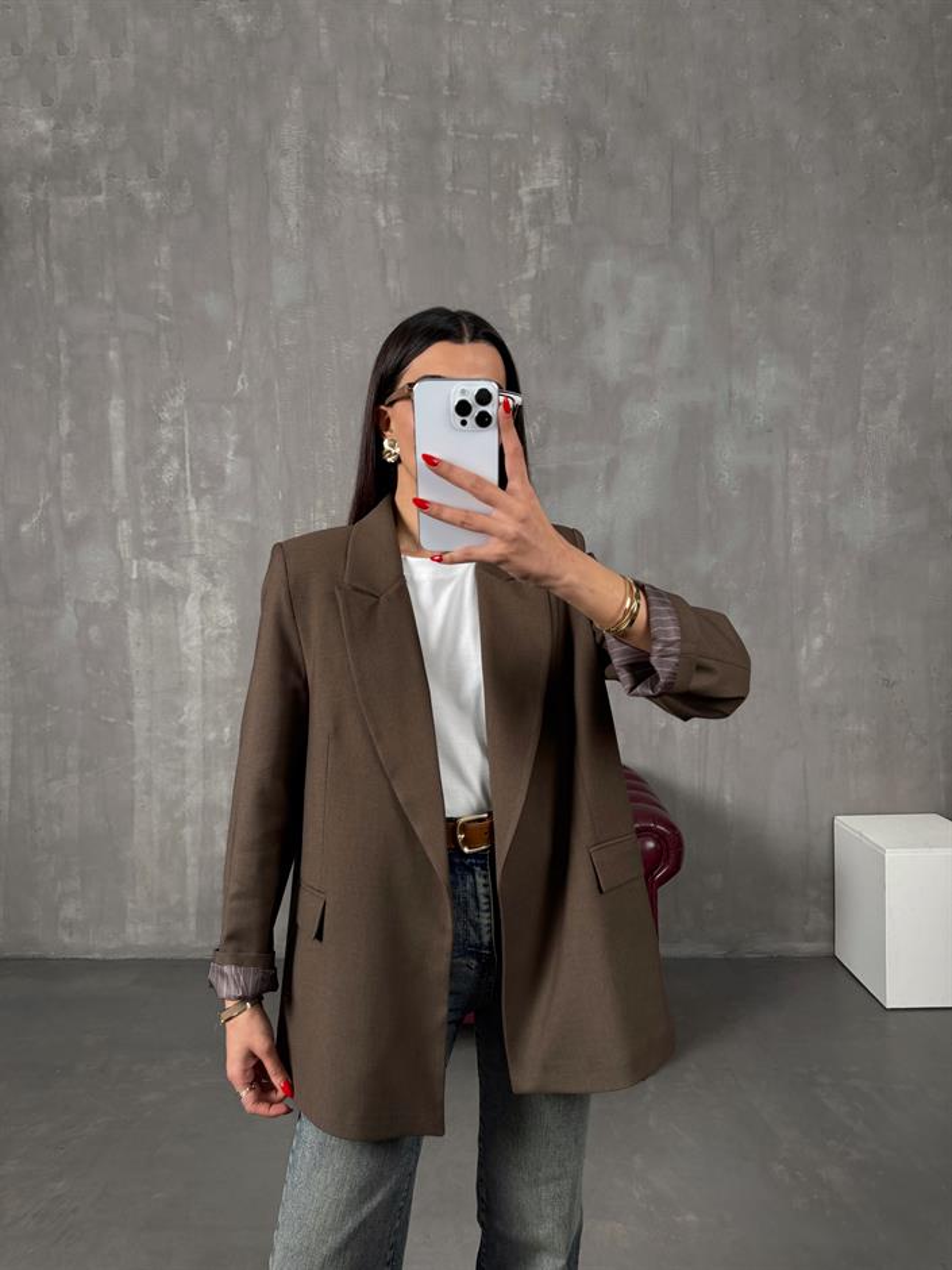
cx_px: 476
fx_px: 880
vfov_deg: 71.6
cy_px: 635
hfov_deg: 56.8
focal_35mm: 24
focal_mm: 6.76
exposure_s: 1/118
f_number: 1.78
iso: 200
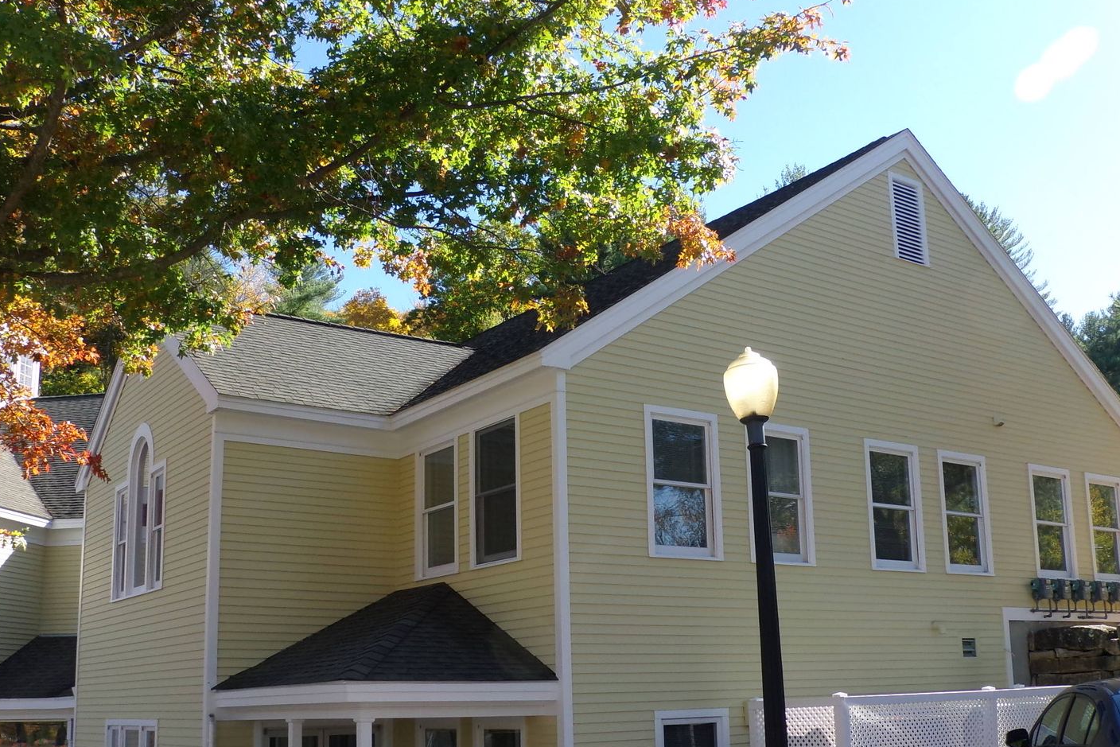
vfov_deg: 34.1
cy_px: 440
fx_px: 1213
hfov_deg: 49.5
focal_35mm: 39
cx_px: 561
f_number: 7.99
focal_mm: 5.9
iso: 100
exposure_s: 1/105
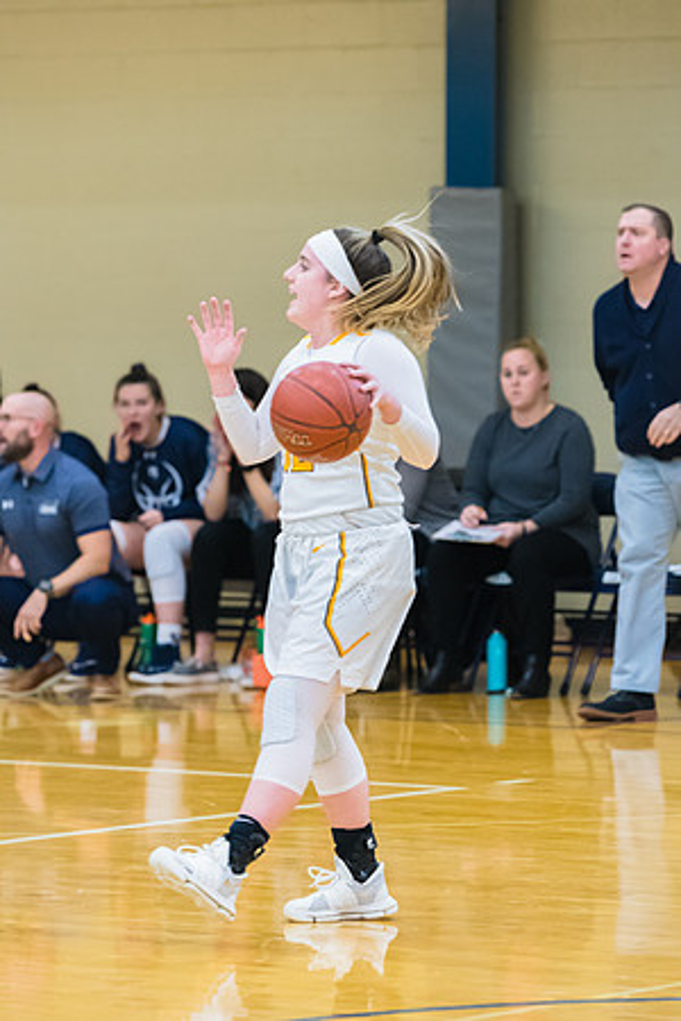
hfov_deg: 6.8
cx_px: 340
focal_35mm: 202
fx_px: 5745
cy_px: 510
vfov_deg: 10.2
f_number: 3.2
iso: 3200
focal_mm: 135
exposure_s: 1/400
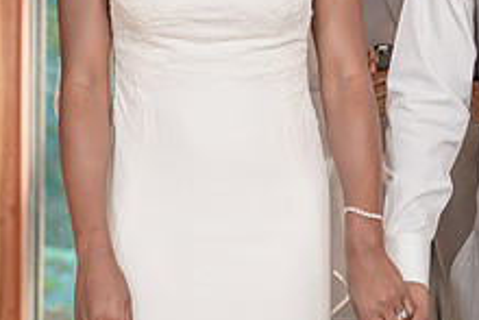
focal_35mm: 282
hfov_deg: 7.3
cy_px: -75
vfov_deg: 4.9
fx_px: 3754
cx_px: 345
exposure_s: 1/100
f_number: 4
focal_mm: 91
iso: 800
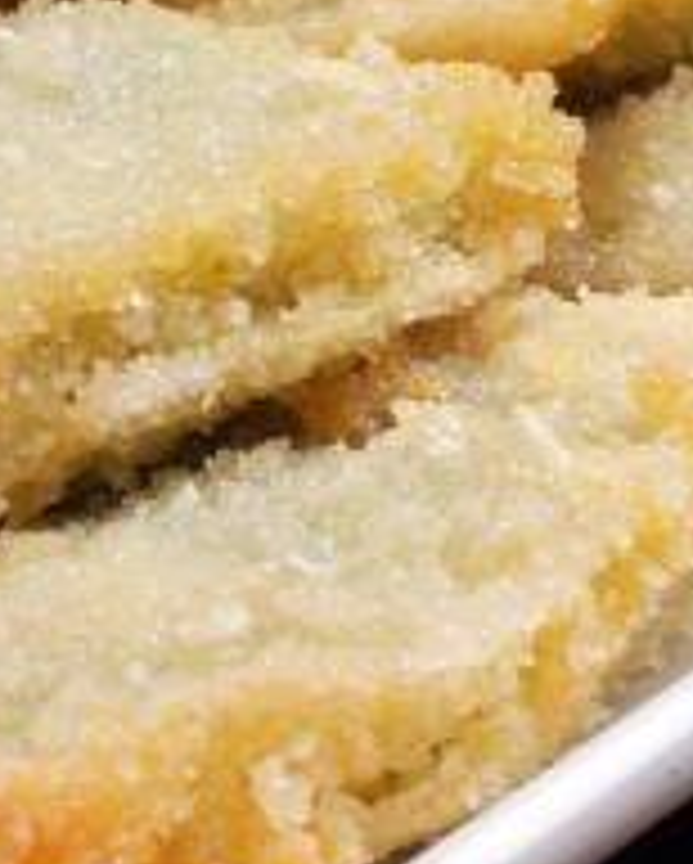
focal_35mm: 376
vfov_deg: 5.1
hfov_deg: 4.1
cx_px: -526
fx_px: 9624
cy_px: -277
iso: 100
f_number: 13
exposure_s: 1/180
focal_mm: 50
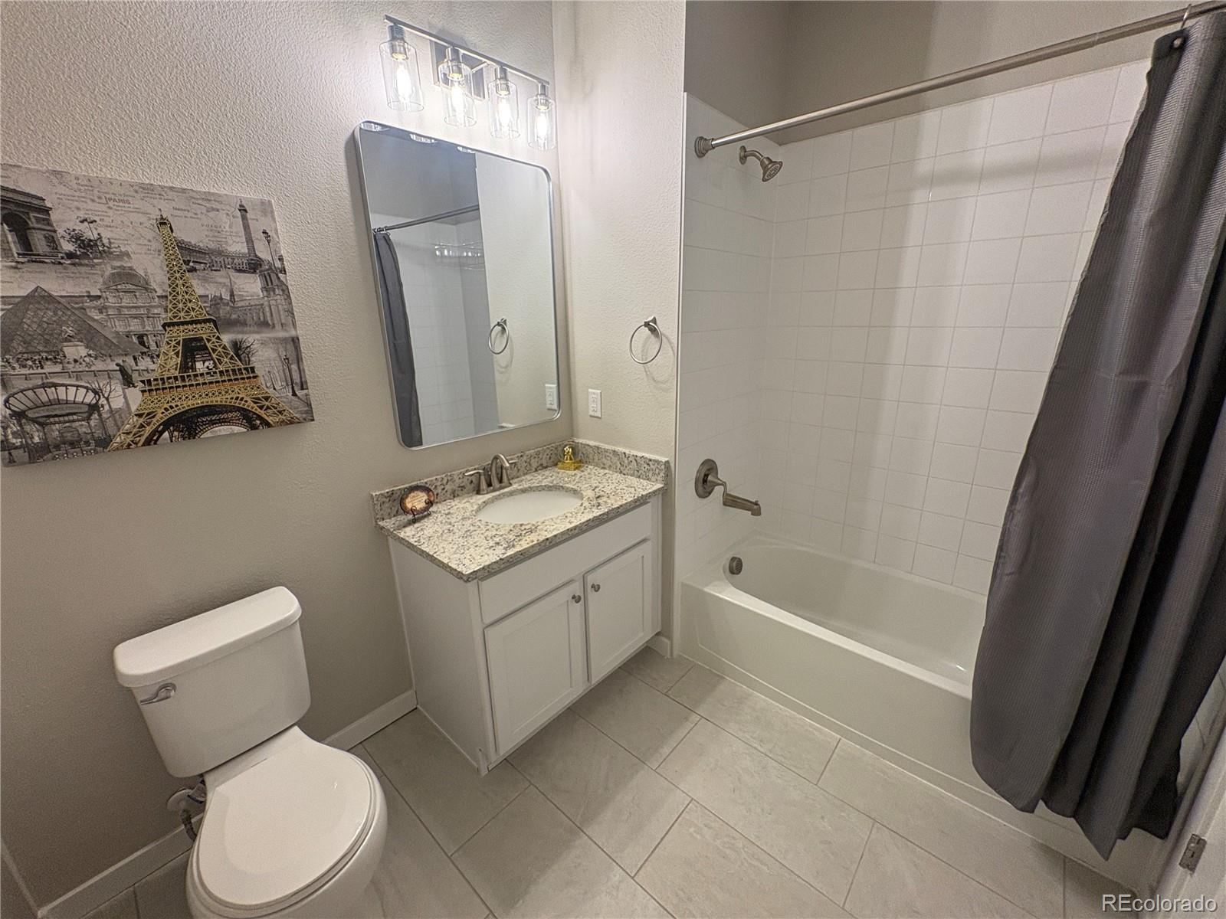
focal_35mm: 14
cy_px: 460
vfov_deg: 85.7
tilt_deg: -16.3
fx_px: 496
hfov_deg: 102.1
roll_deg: +1.7
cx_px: 613
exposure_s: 1/60
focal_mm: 2.22
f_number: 2.2
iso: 160
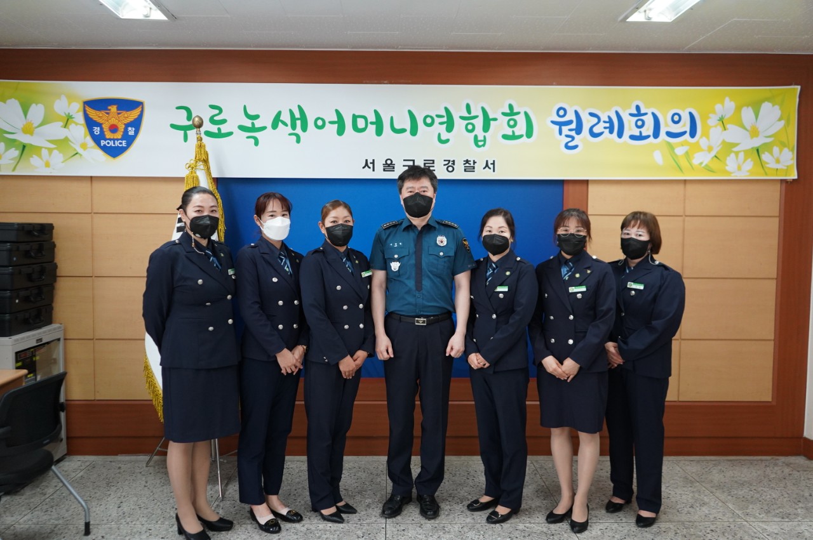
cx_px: 406
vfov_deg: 46.3
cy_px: 270
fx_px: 632
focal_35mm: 28
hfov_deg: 65.5
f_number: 3.5
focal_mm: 28
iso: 3200
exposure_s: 1/161
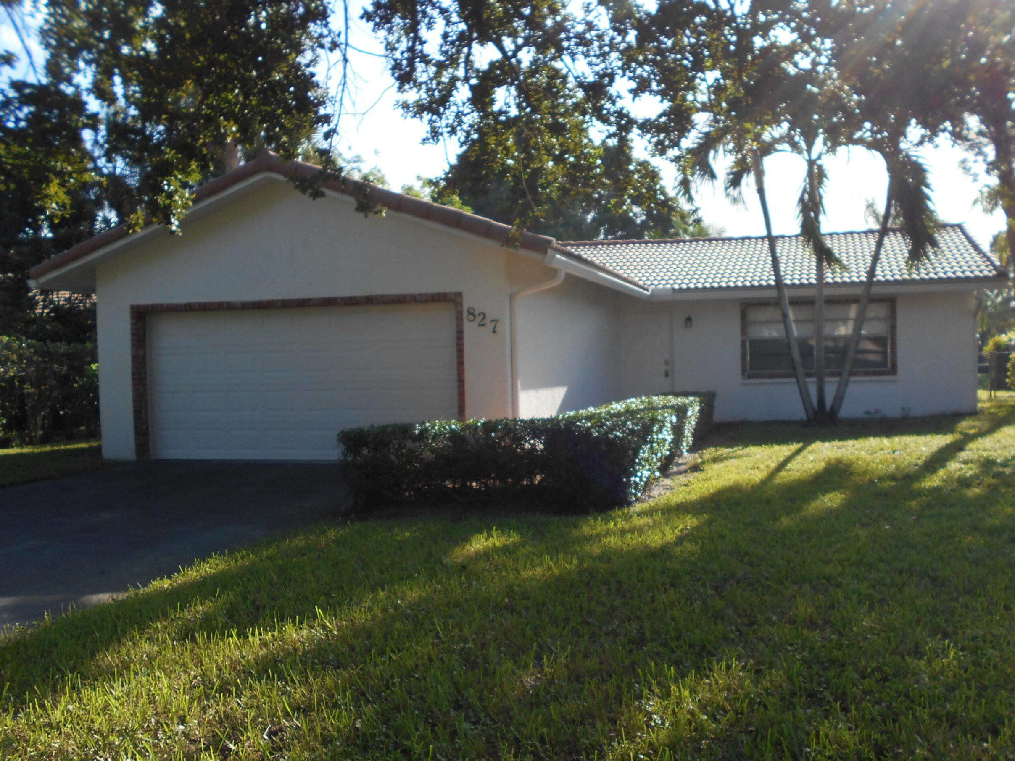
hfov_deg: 58.1
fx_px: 909
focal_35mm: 31
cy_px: 405
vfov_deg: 45.4
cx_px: 581
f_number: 3.2
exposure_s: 1/400
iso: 80
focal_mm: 4.6
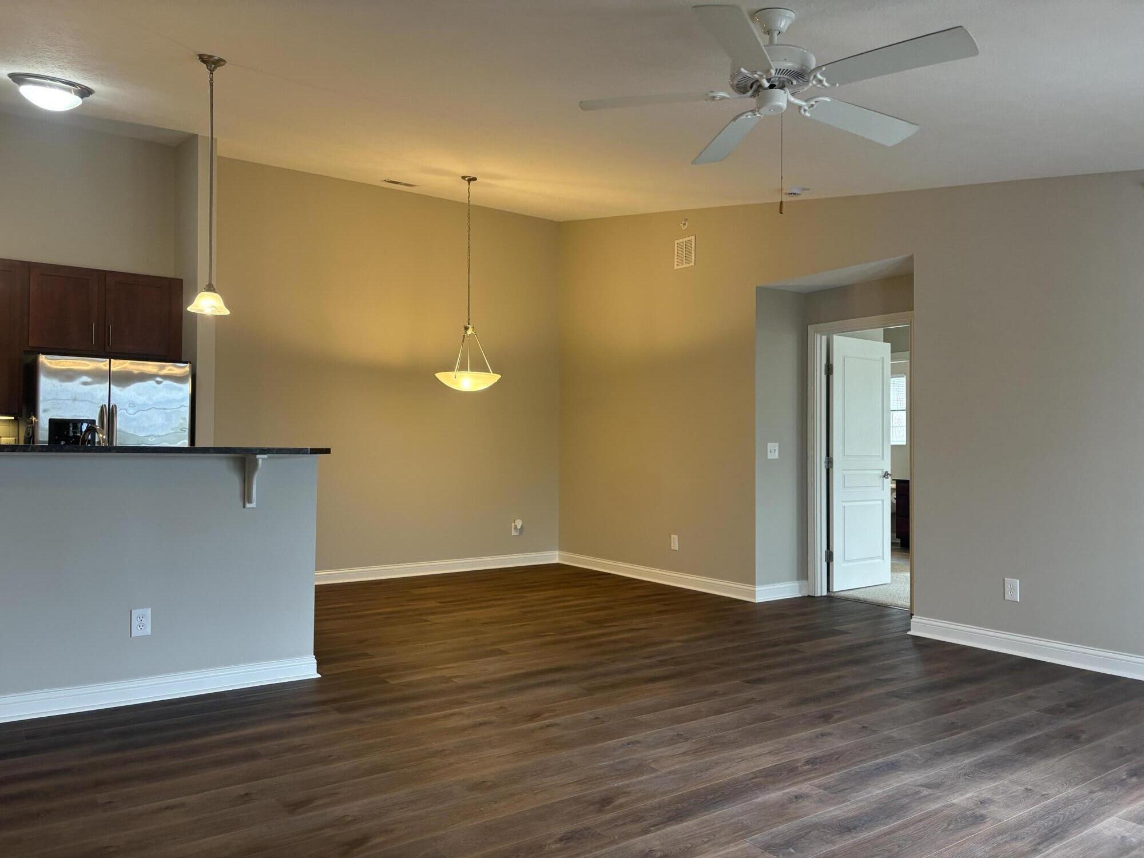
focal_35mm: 26
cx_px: 572
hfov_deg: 67.3
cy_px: 429
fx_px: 859
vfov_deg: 53.1
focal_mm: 5.96
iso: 125
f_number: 1.6
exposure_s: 1/120
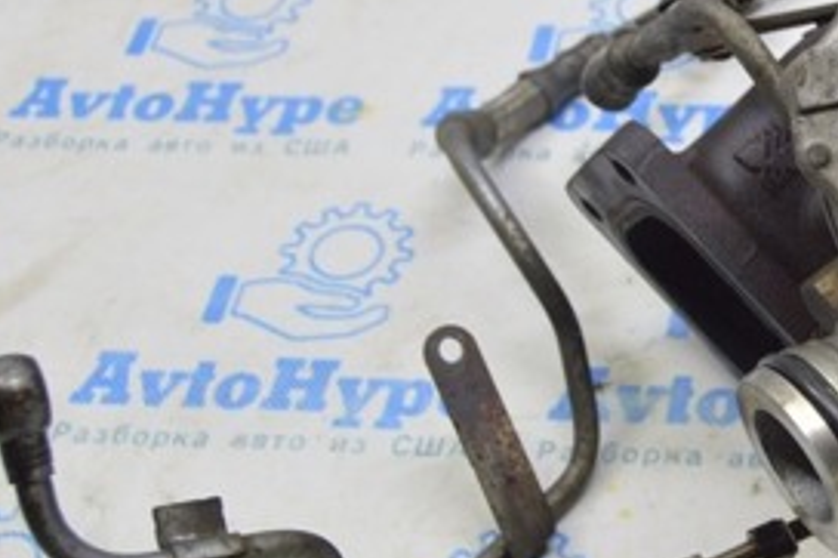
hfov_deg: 23.8
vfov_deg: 16.8
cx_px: 856
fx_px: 1888
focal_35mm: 81
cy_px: 202
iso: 400
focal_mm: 23
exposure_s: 1/20
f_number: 5.6
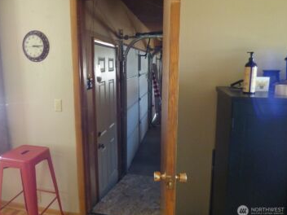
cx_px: 127
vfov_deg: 54.8
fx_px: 207
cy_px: 97
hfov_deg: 69.2
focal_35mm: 25
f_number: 2.9
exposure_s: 1/40
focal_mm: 3.88
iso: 800
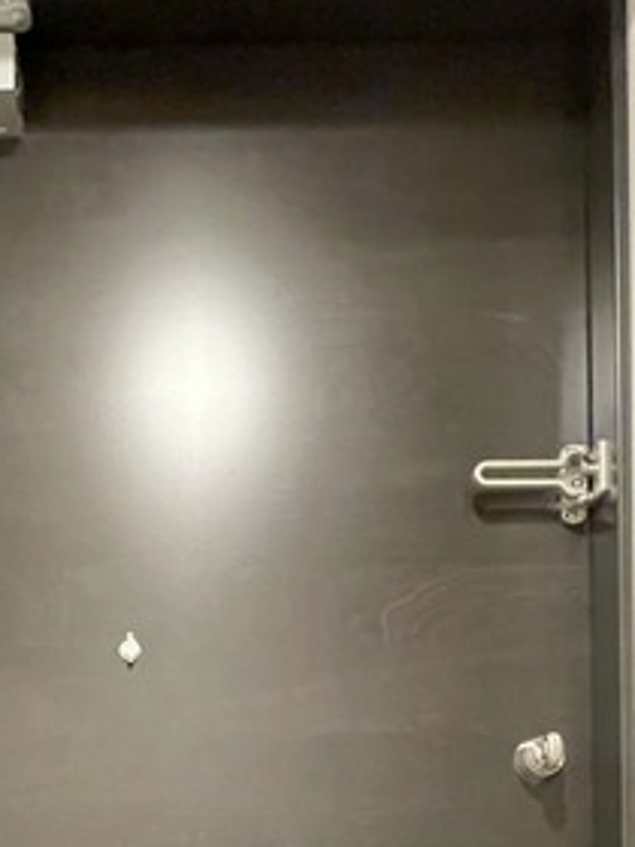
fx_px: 978
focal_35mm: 40
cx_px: 187
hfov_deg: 35.4
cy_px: 1050
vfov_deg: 35.3
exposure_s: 1/25
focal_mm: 1.55
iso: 1250
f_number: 2.4
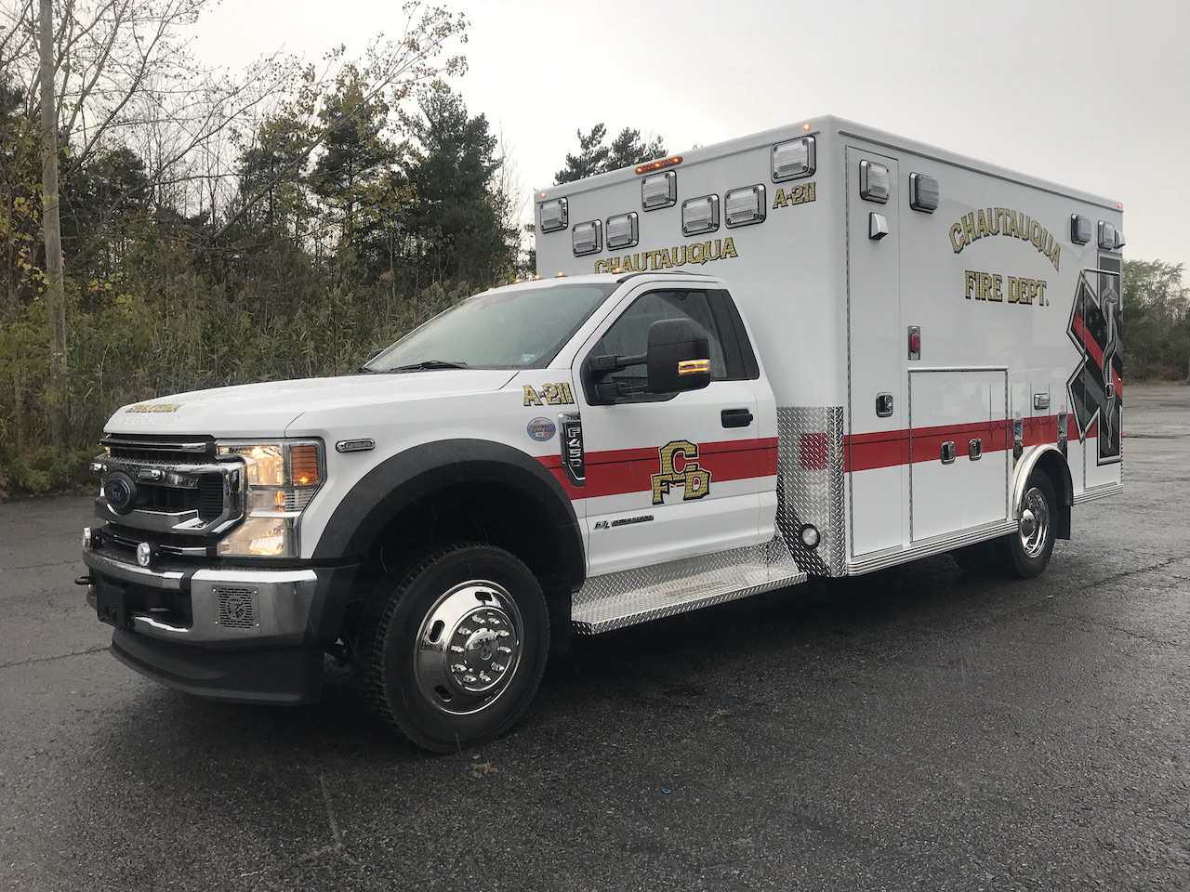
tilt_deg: -3.6
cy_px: 446
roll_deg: -0.1
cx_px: 595
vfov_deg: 49.7
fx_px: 963
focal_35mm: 28
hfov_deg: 63.4
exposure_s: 1/200
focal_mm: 3.99
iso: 20
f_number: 1.8
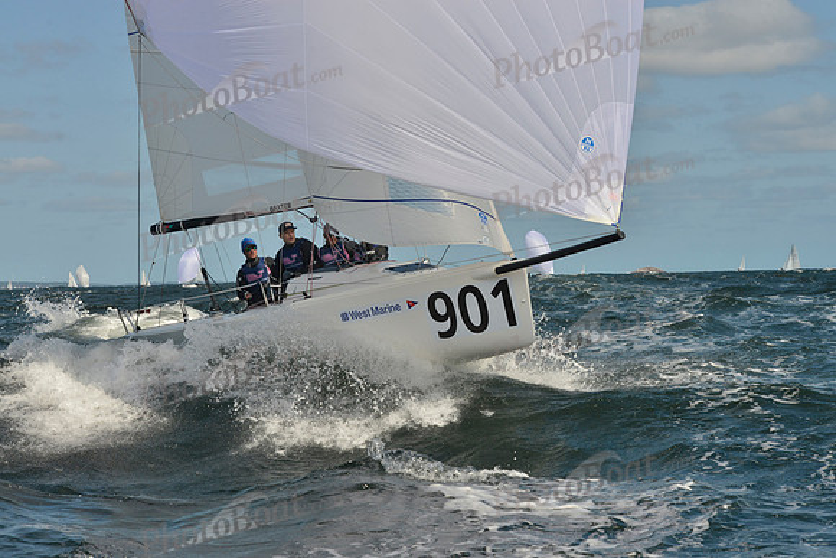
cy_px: 279
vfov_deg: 17.1
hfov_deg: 25.4
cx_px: 418
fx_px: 1858
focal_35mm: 80
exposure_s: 1/1600
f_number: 10
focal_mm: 80
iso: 400
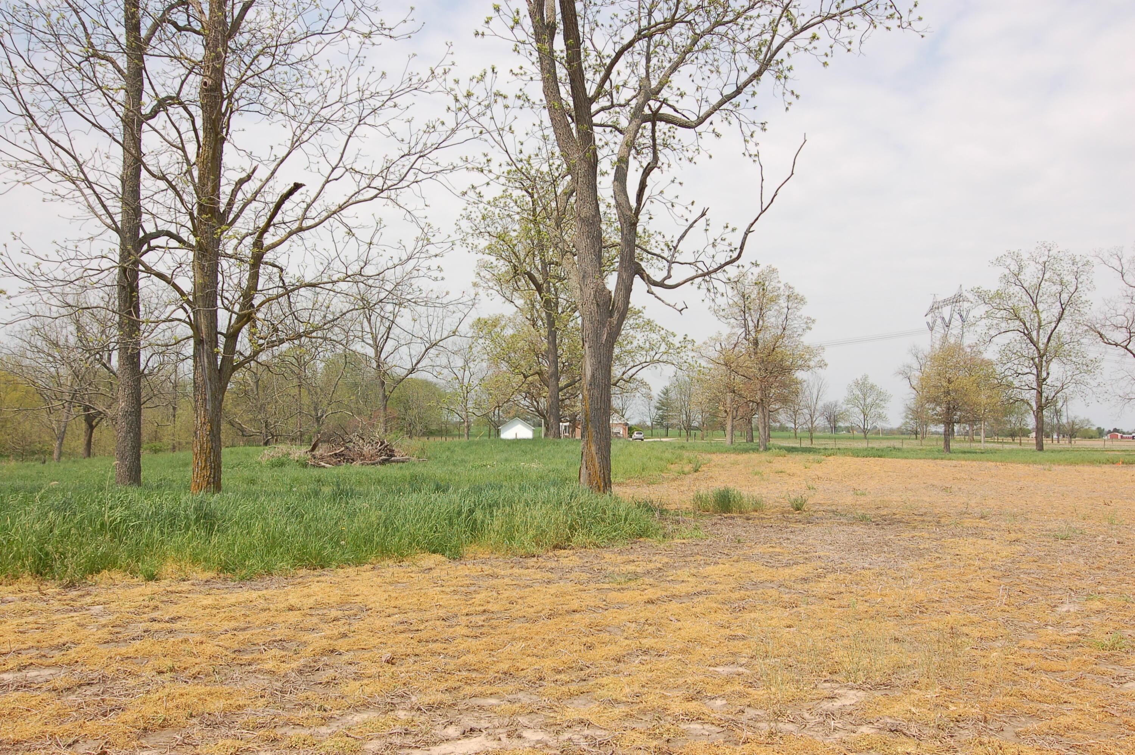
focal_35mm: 36
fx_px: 1134
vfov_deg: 36.8
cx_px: 568
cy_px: 378
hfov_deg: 53.2
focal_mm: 24
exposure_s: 1/320
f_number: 10
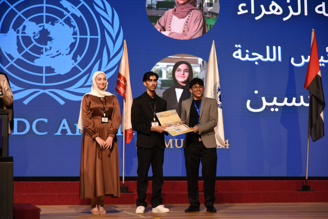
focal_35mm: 102
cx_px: 164
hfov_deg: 20.0
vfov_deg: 13.4
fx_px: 930
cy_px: 110
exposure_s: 1/100
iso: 800
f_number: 5.6
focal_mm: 102
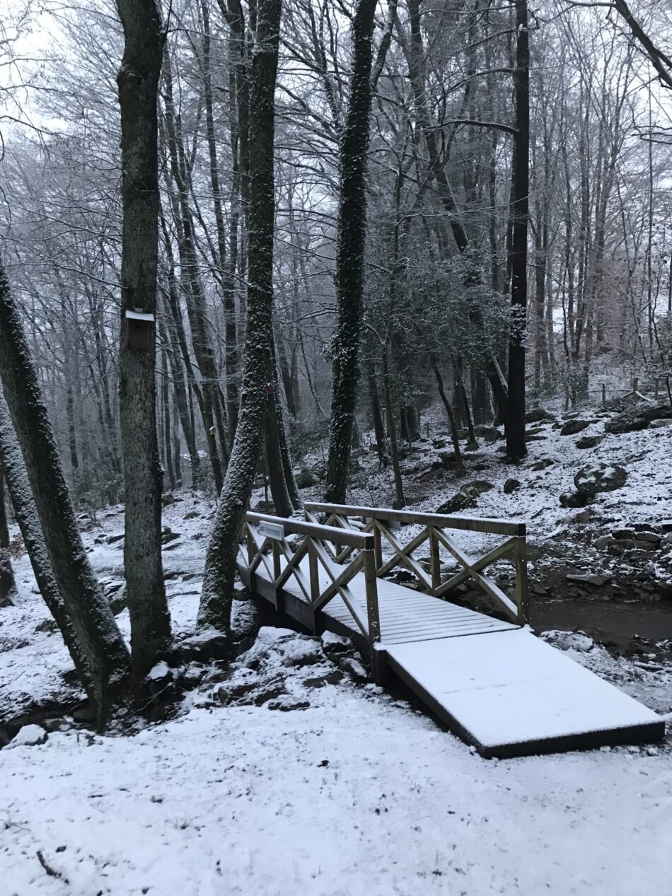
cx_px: 336
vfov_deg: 63.4
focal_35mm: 28
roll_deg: -2.9
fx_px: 725
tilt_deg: -2.0
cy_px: 448
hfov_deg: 49.7
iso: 80
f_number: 1.8
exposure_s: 1/17
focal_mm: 3.99
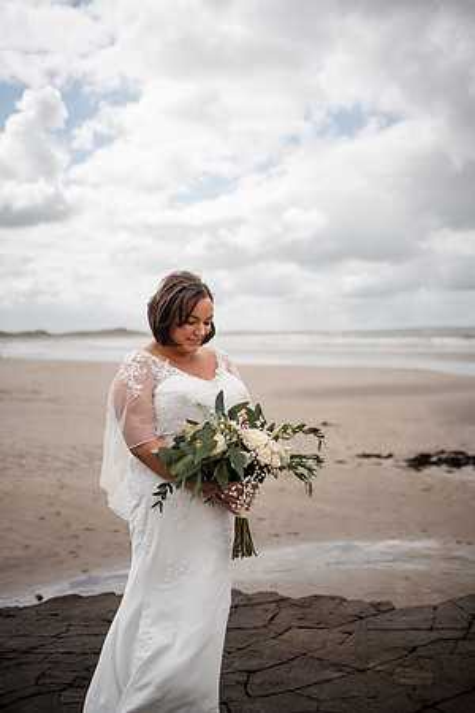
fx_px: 693
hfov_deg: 37.9
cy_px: 356
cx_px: 238
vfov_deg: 54.4
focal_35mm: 35
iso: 100
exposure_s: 1/8000
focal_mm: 35
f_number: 1.8
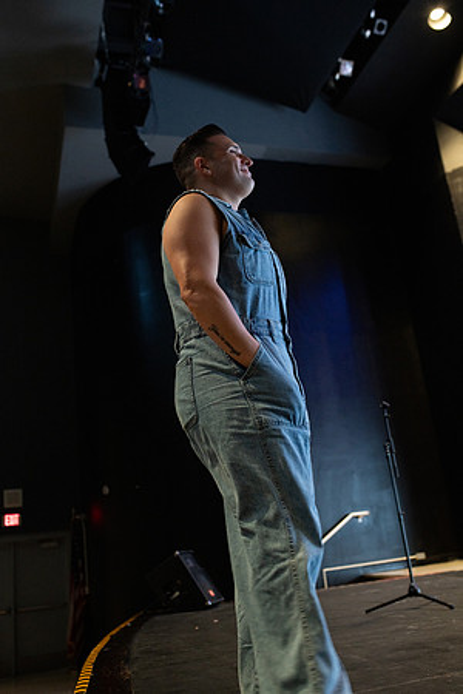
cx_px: 232
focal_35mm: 35
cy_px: 347
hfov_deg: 37.9
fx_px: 675
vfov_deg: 54.4
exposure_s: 1/125
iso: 400
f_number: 3.5
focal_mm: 35
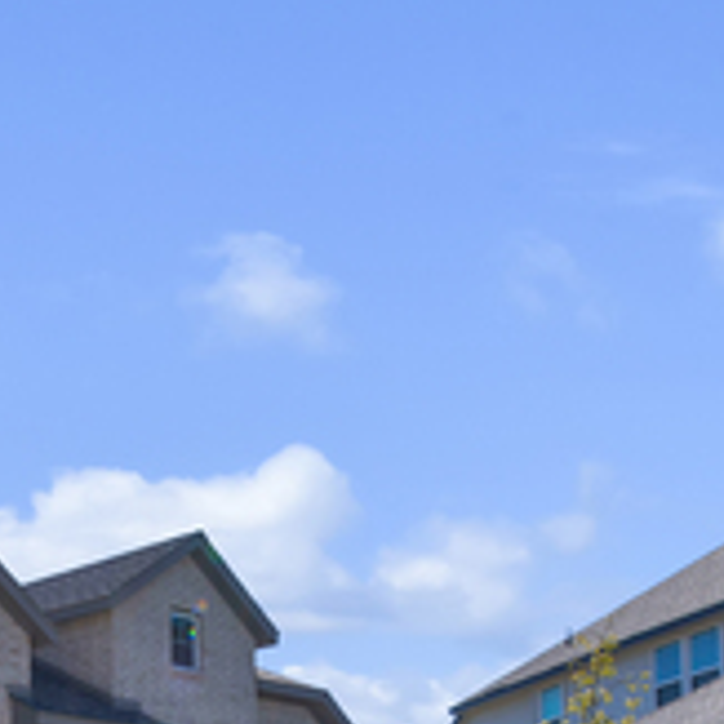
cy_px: 899
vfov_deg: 28.8
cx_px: 93
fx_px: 1183
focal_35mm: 50
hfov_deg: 32.6
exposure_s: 1/200
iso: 100
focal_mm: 10
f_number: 9
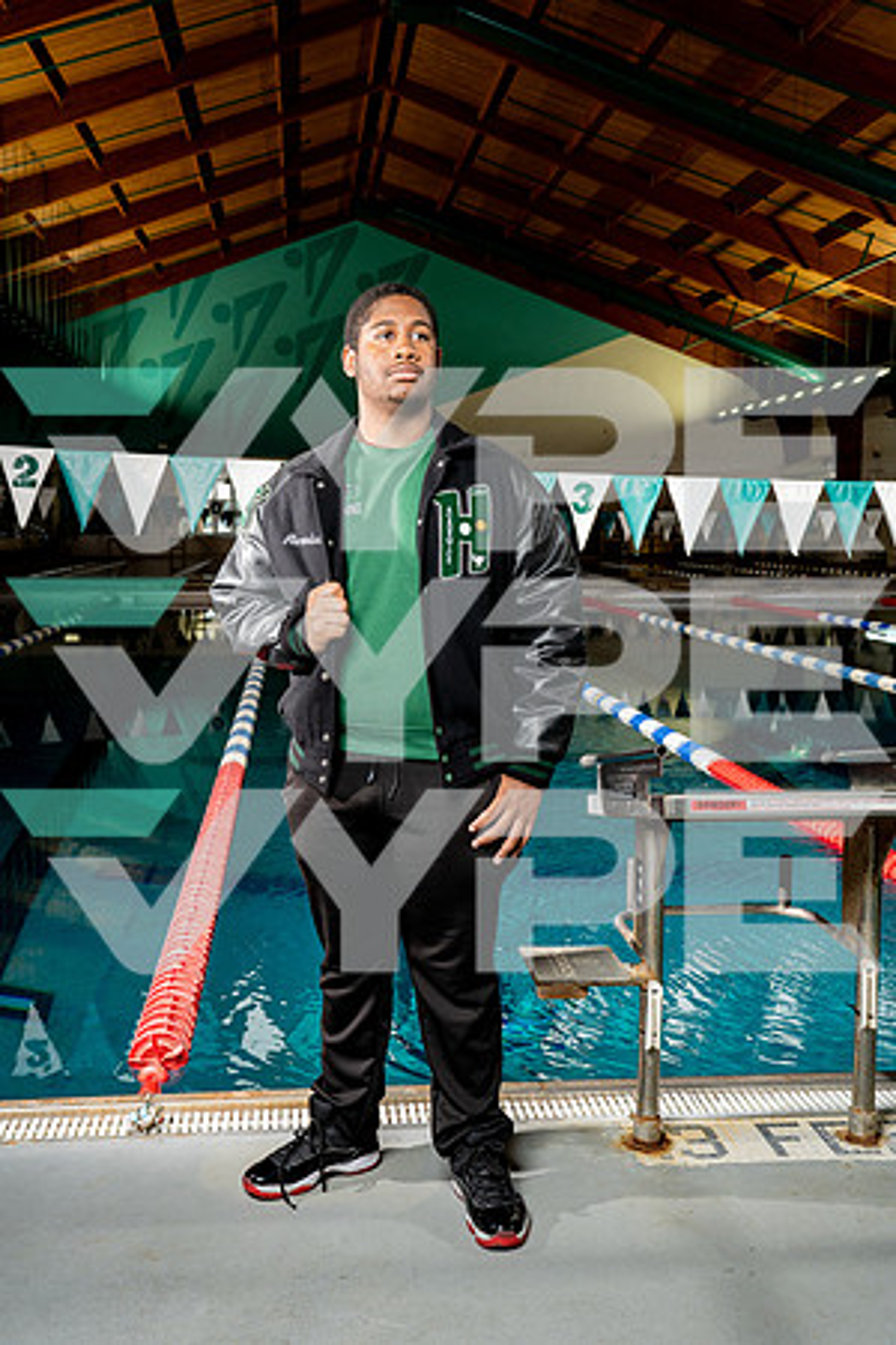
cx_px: 448
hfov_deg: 34.2
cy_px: 672
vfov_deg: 49.6
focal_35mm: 39
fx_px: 1456
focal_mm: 39
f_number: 6.3
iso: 640
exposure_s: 1/250
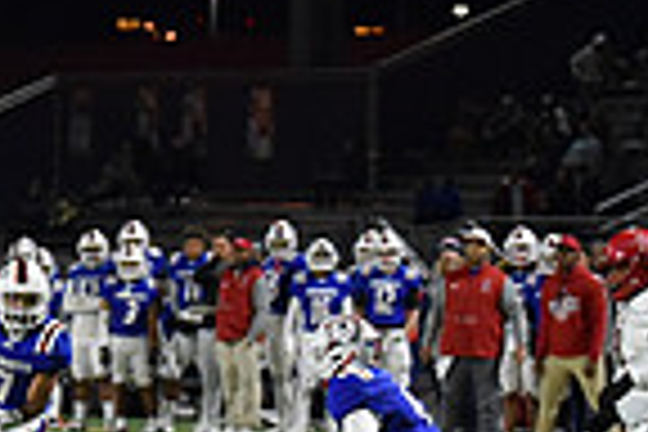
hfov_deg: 5.2
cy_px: 371
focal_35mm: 395
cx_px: -216
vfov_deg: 3.5
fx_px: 7109
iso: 3200
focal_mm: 98
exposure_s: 1/500
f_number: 2.8
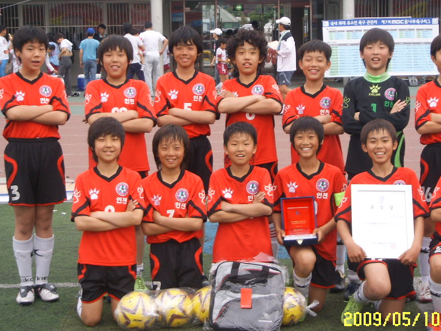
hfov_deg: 22.3
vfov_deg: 16.8
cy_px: 139
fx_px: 1121
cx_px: 238
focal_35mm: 88
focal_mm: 11.8
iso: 66
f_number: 4.1
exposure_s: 1/125
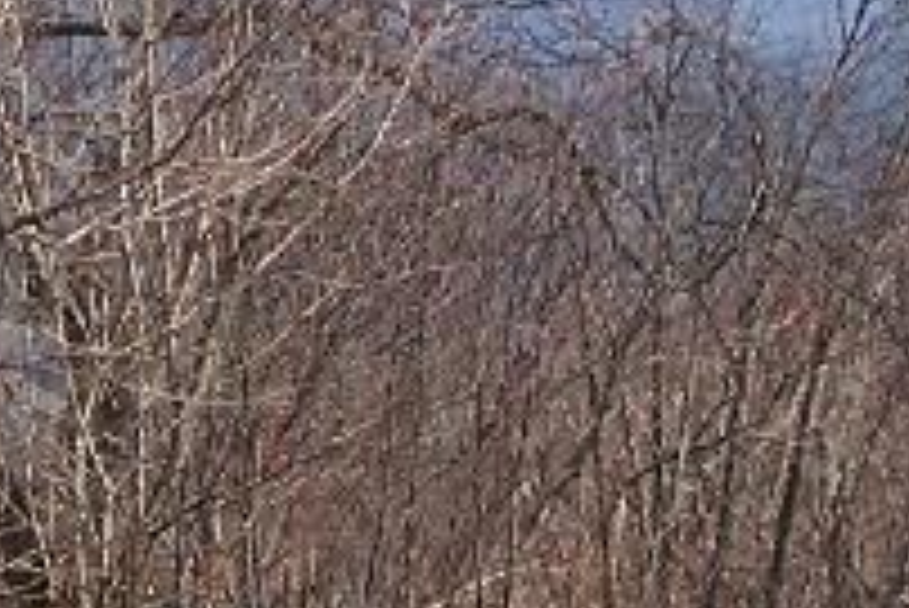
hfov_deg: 10.3
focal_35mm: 200
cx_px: 288
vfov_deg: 6.9
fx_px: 5053
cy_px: 185
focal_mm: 6.3
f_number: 4
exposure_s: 1/800
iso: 80
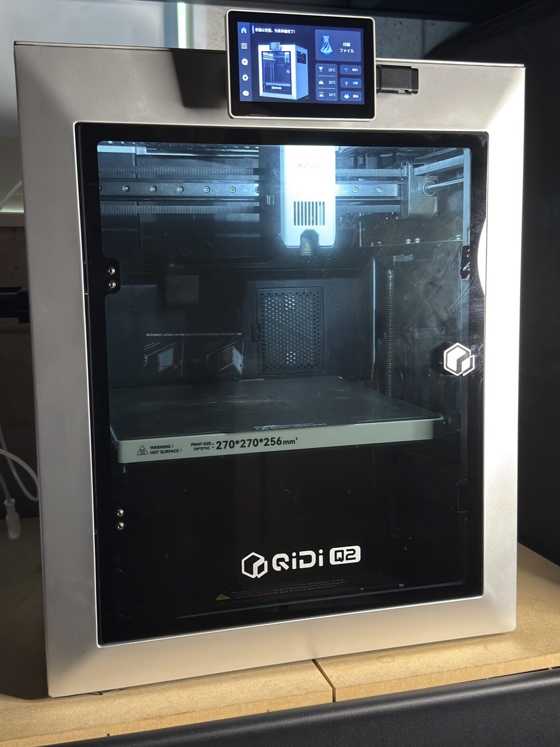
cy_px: 364
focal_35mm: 40
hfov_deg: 35.9
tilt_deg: -6.6
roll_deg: -0.2
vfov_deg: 46.8
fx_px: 863
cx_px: 278
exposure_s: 1/40
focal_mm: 6.76
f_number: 1.78
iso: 500
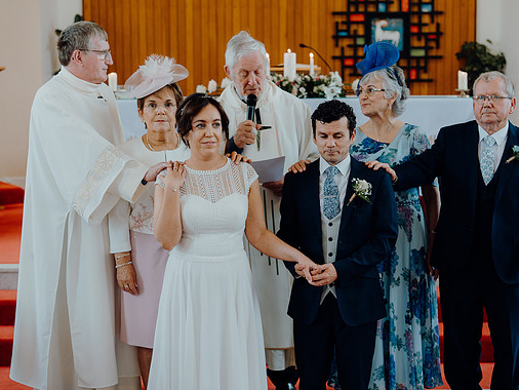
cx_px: 275
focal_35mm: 65
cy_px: 193
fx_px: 975
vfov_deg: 22.6
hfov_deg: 29.8
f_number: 2.8
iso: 500
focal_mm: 59
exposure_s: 1/200
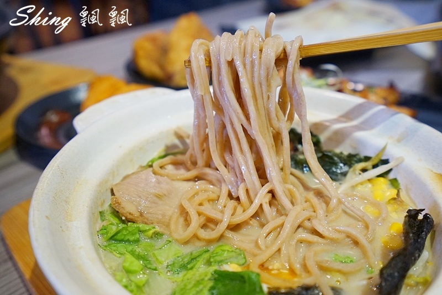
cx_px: 221
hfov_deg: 54.4
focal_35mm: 35
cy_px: 148
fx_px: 430
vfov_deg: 37.8
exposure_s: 1/60
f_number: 5.6
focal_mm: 35
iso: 1250
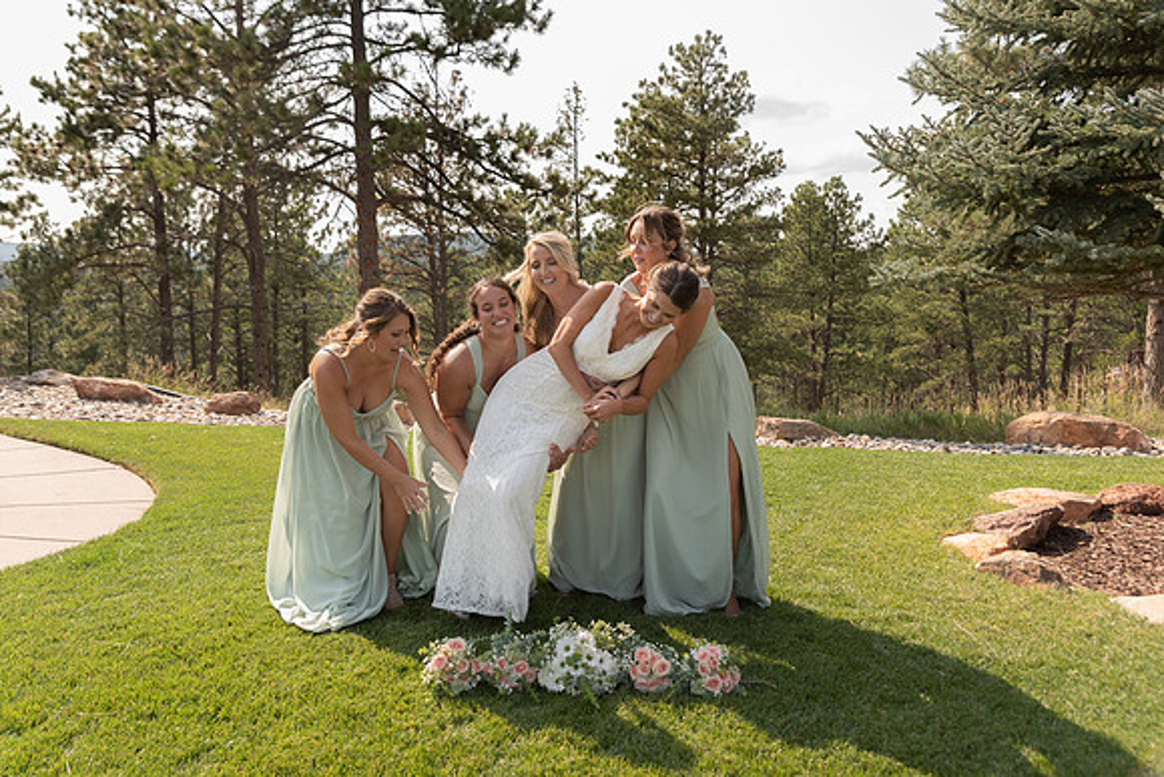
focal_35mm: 29
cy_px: 388
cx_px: 582
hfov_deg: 63.6
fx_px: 938
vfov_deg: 45.0
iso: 80
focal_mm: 29
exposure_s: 1/160
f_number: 4.5
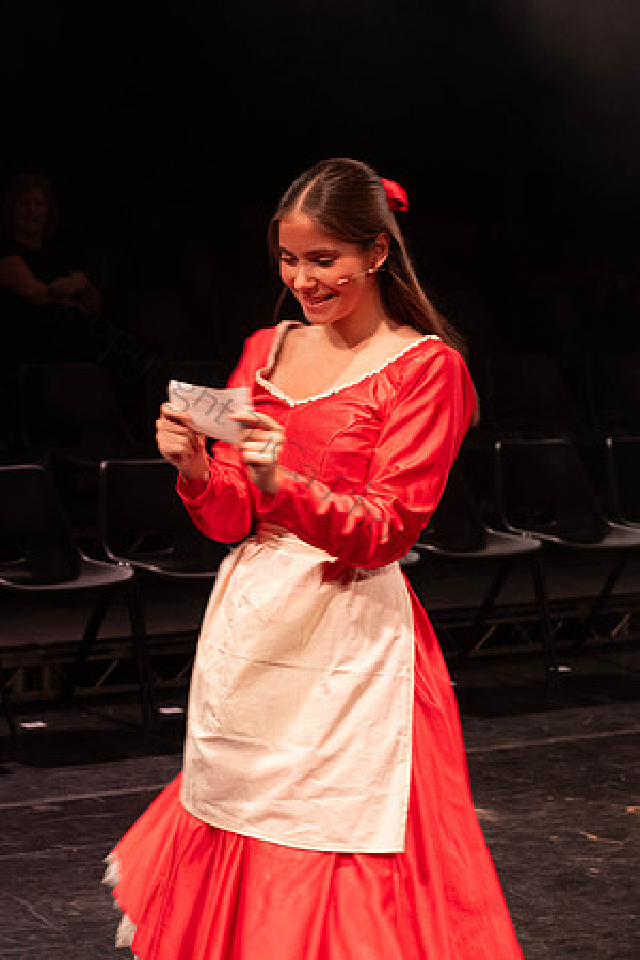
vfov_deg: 18.6
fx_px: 2924
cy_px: 459
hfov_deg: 12.5
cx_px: 338
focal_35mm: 110
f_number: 5
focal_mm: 70
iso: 1250
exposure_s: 1/60
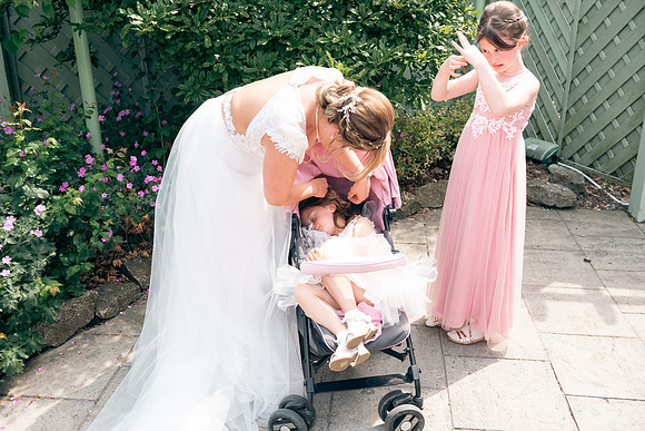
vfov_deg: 37.9
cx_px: 322
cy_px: 216
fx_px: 627
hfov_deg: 54.4
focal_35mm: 35
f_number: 5
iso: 100
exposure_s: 1/200
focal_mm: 35
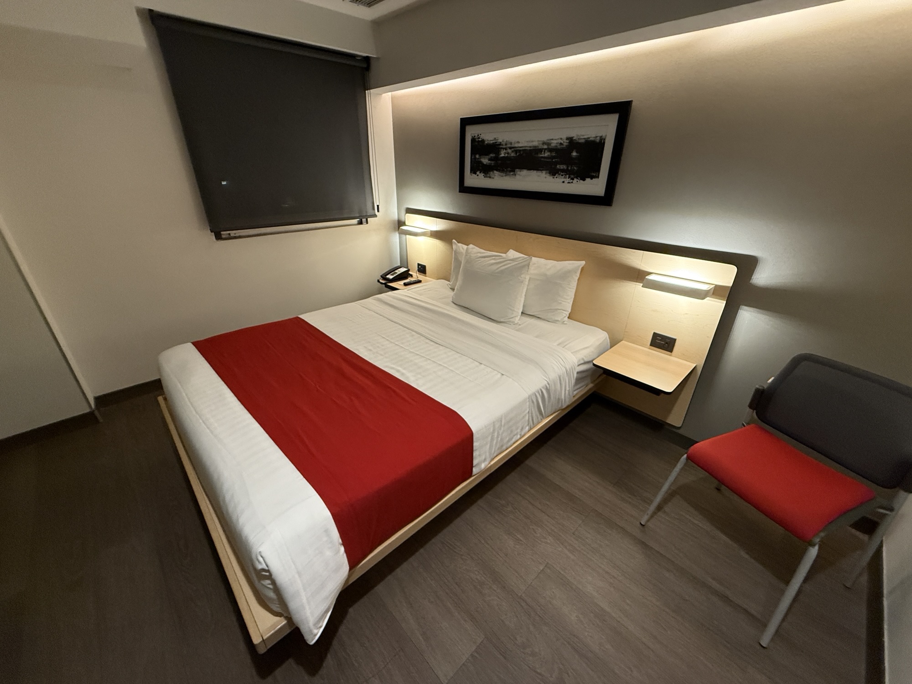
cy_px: 342
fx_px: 369
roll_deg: -0.1
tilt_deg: -25.2
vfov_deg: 85.7
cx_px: 456
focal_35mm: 14
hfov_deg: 102.1
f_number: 2.2
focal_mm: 2.22
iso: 250
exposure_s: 1/60
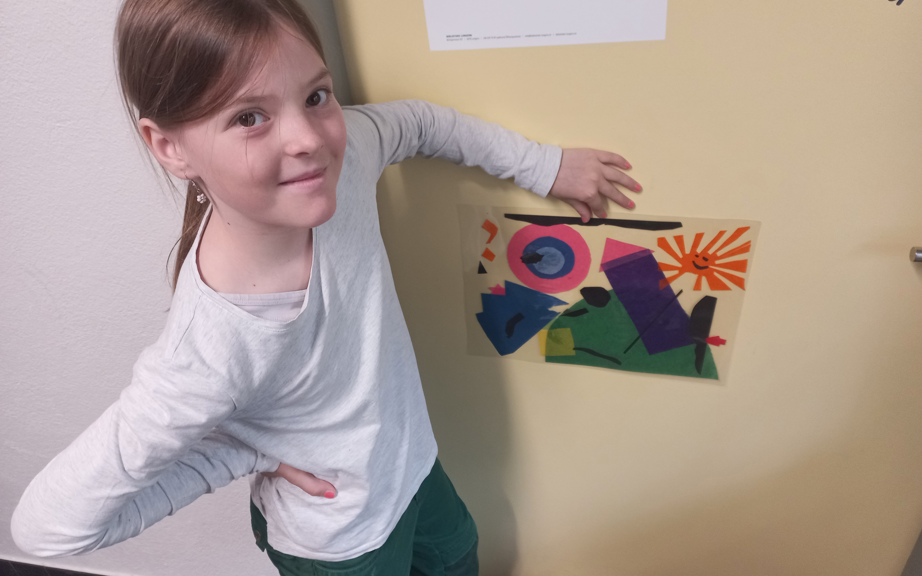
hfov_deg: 68.4
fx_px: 678
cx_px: 465
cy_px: 277
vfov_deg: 46.0
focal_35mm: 27
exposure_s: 1/33
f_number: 1.8
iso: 250
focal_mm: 4.6
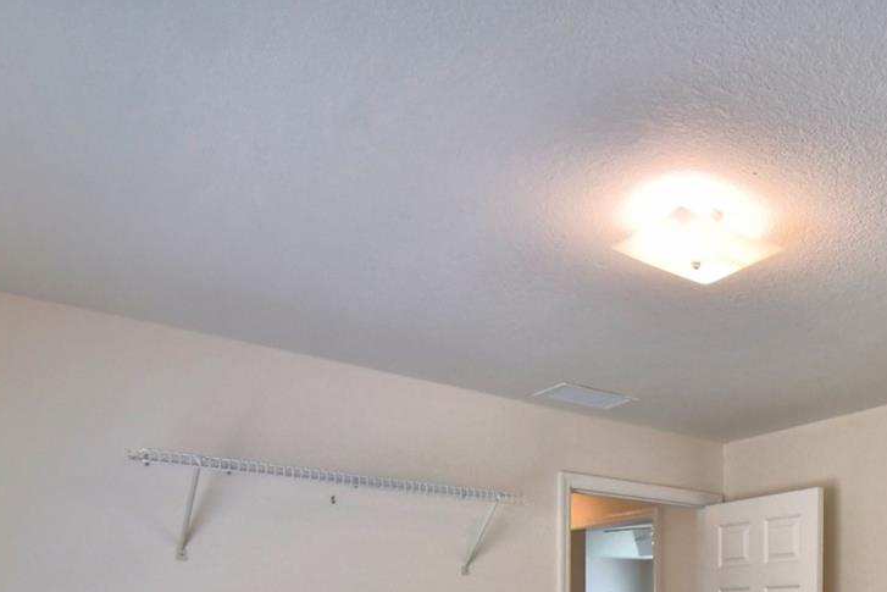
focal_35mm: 33
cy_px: 629
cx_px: 769
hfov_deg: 51.7
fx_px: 813
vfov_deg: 35.1
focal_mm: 10
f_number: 4.5
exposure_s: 1/125
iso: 360
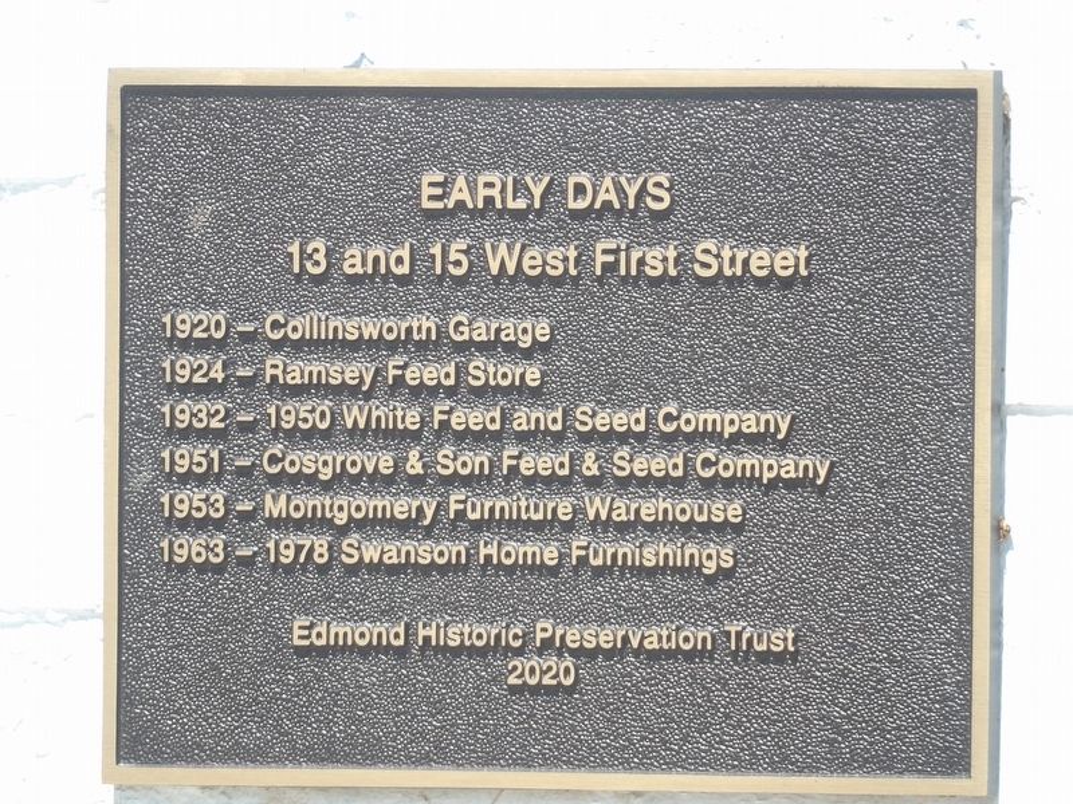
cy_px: 402
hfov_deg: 1.9
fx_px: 32640
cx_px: 536
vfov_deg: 1.4
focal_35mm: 1053
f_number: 5.7
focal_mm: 188.8
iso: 100
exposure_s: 1/194
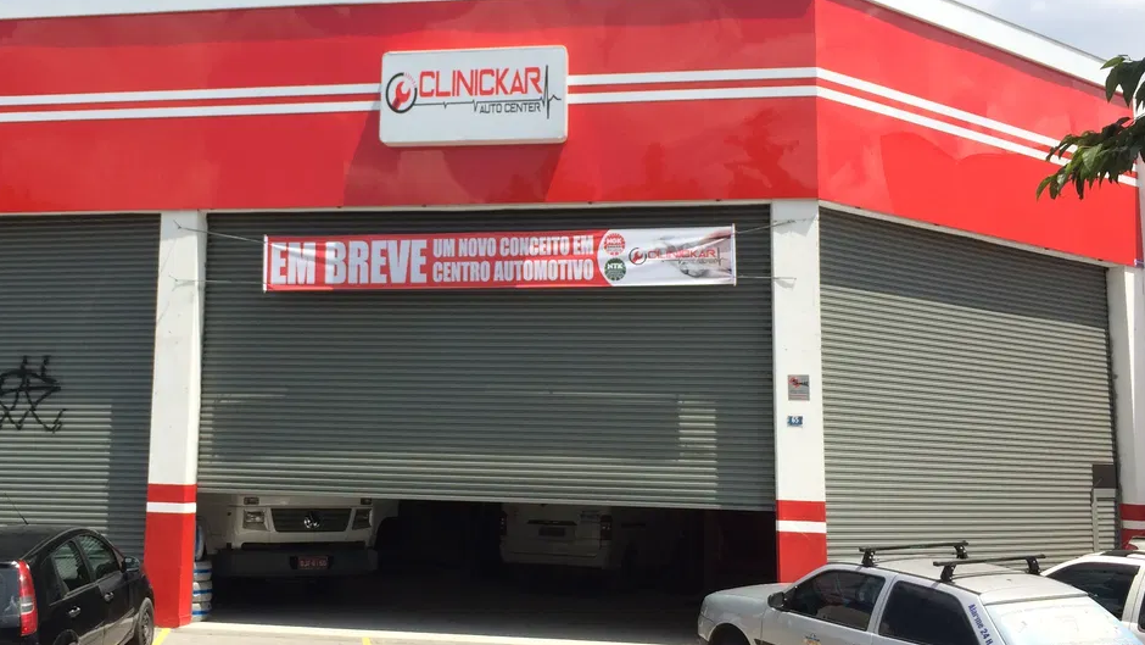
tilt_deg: +6.0
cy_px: 267
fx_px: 1306
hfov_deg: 47.0
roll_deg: -1.5
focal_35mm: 43
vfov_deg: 27.7
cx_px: 441
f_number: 2.2
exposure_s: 1/1580
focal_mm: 4.15
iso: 32
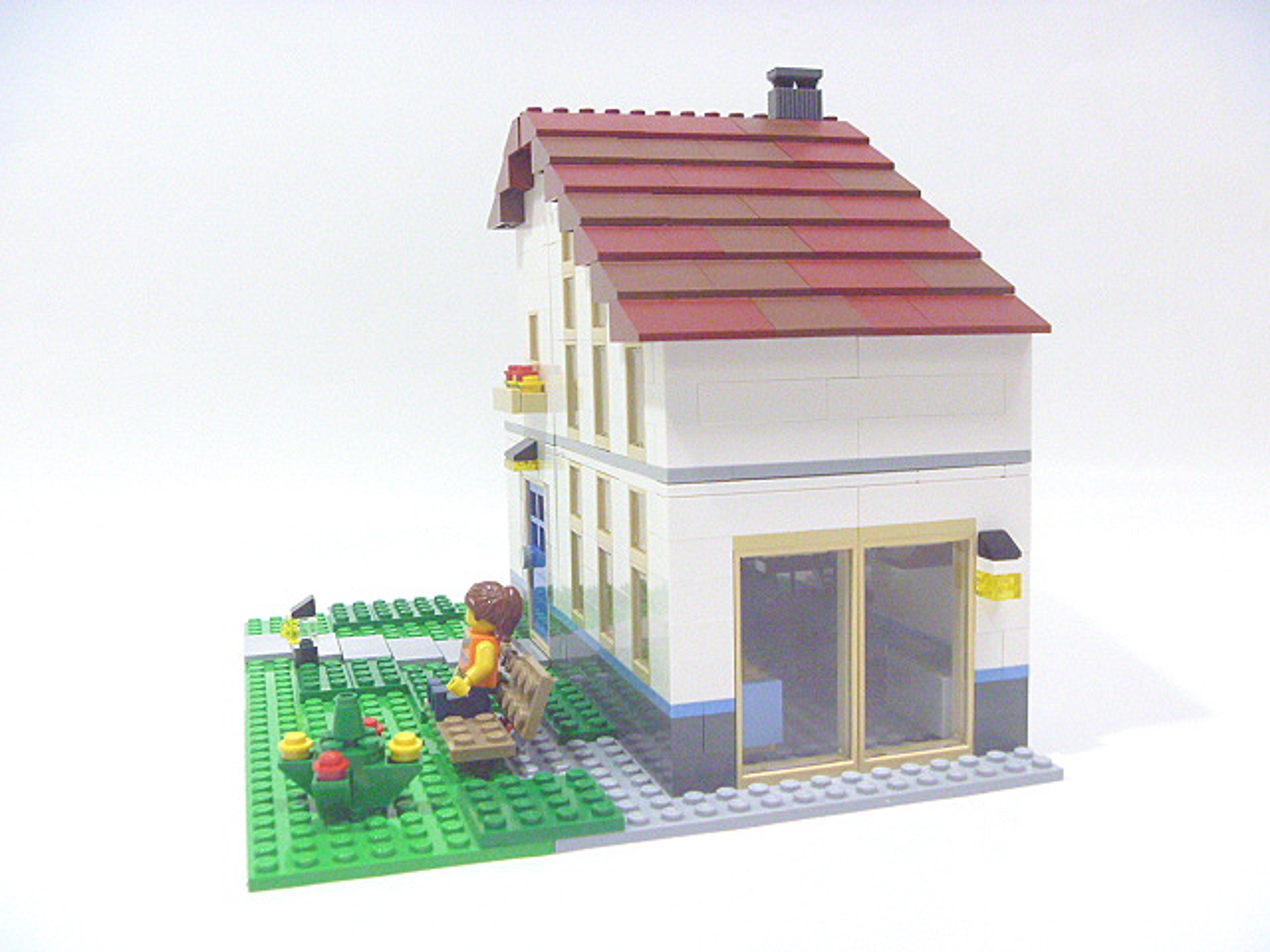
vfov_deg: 40.7
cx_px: 635
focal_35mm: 35
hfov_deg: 52.6
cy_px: 476
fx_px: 1284
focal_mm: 6.3
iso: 800
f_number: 3.5
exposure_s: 1/50
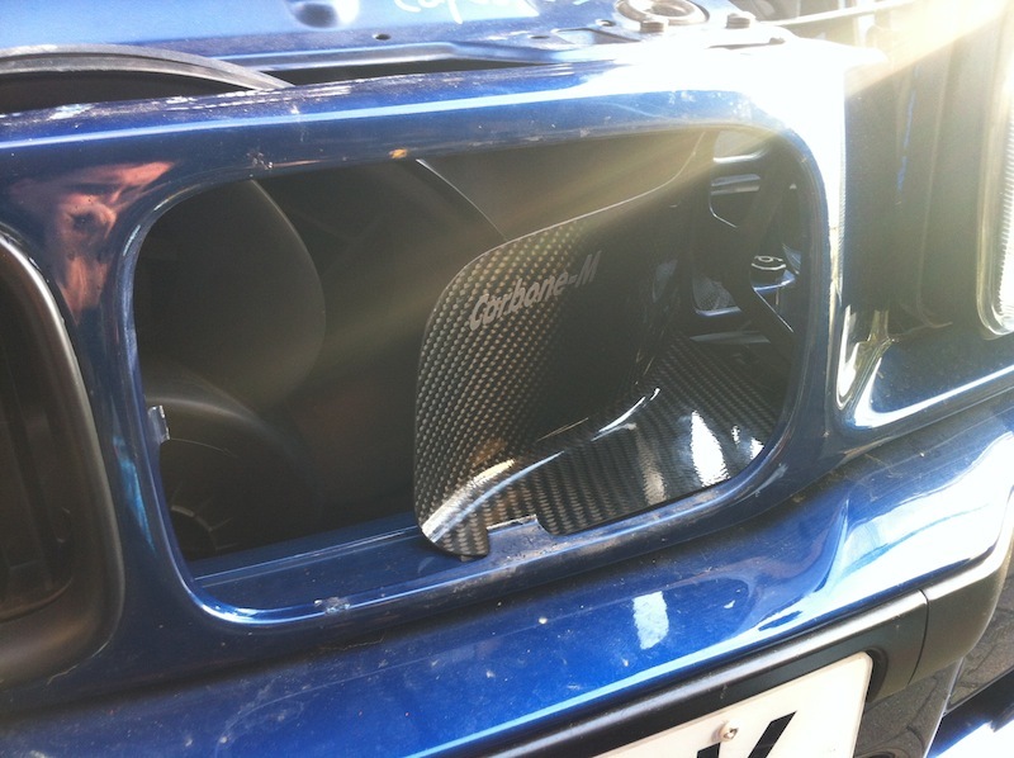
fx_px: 1024
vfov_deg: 40.6
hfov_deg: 52.7
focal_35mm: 35
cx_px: 507
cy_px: 379
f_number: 2.8
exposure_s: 1/20
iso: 80
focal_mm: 3.85
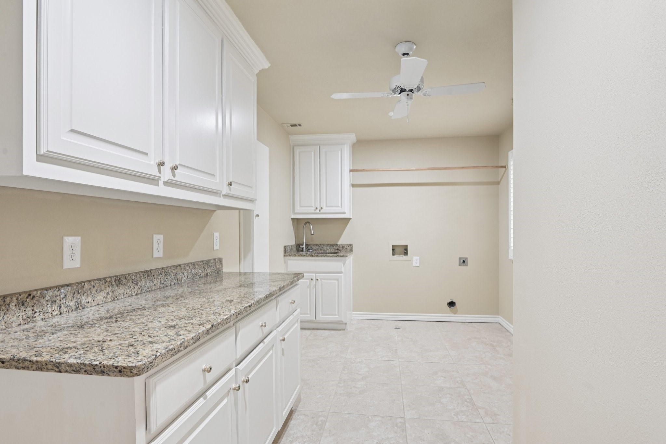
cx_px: 333
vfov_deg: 64.5
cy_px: 222
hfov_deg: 86.9
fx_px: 351
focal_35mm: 19
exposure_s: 1/6
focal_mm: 19
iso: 400
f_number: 8
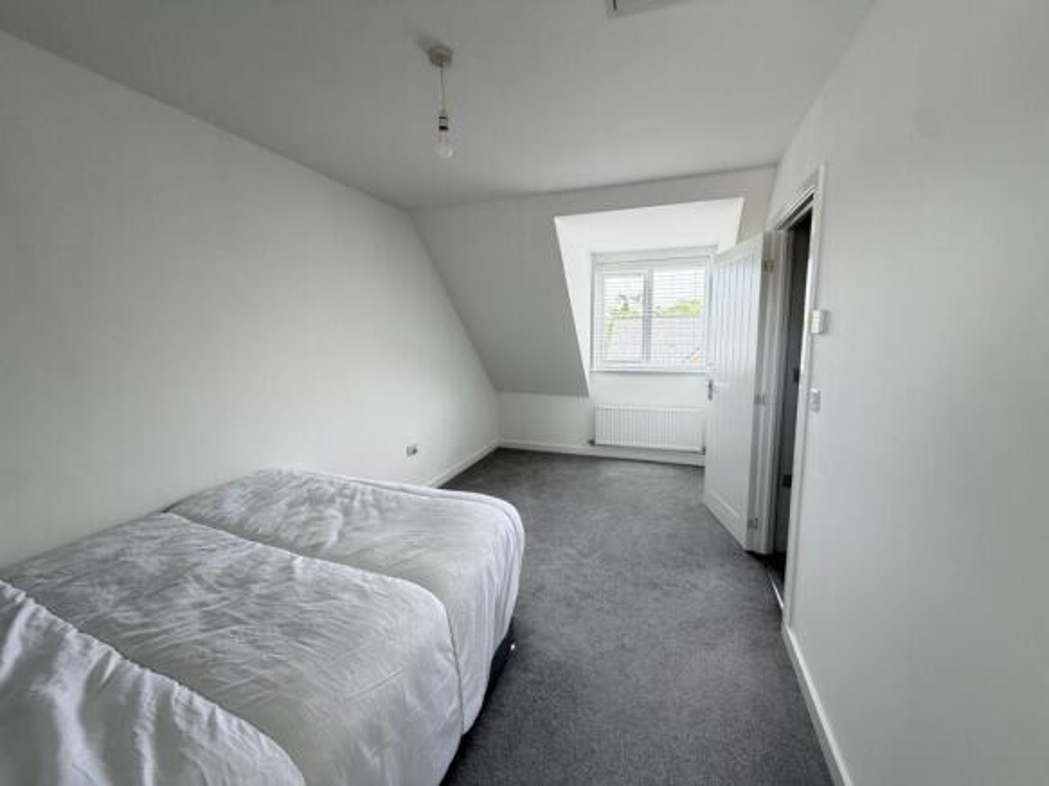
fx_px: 424
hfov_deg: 102.1
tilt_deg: -8.6
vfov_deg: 85.7
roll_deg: +1.0
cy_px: 393
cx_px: 524
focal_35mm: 14
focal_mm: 2.22
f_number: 2.2
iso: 160
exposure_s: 1/121
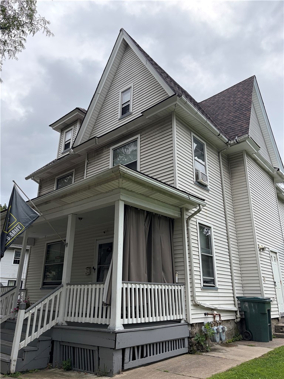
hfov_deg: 53.1
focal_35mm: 26
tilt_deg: +20.2
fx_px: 284
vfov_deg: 67.3
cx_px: 142
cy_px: 190
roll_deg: -0.6
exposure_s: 1/2208
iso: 64
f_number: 1.6
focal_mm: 5.96
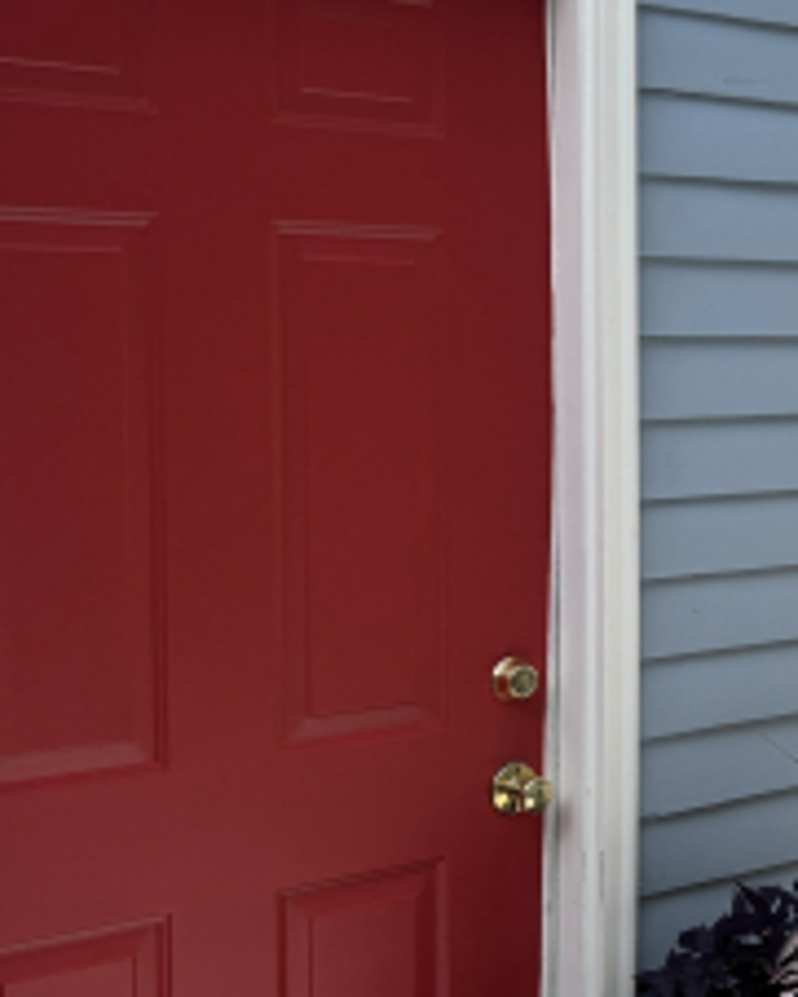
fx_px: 2036
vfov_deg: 27.5
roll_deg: -1.1
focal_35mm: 69
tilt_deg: -4.8
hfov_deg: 19.6
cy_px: 454
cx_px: 1157
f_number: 1.78
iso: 80
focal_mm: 6.76
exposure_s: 1/1678
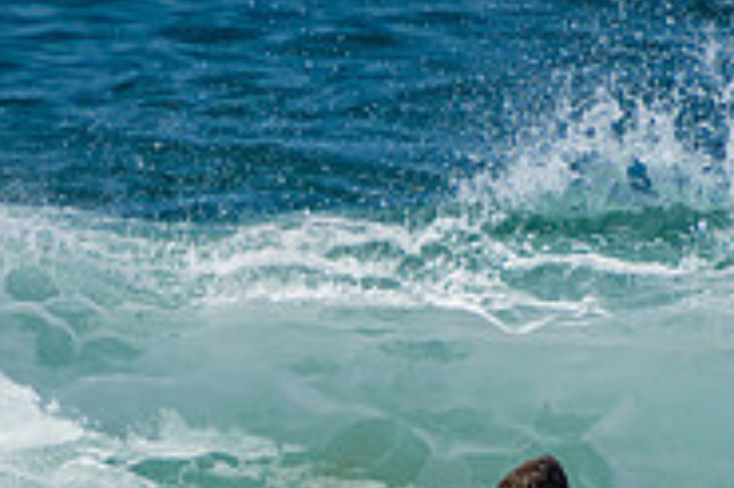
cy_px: 669
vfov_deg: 0.7
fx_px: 38378
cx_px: 421
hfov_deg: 1.1
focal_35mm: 1884
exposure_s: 1/2000
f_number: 5.6
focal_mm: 400
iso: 220
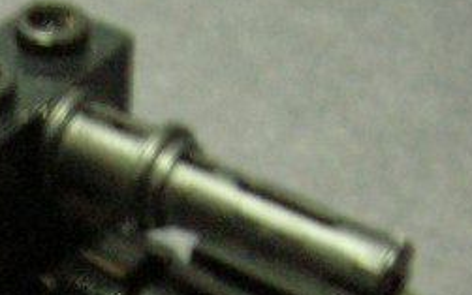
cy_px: 427
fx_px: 1891
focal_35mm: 147
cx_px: -135
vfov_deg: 8.7
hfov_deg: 13.7
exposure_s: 1.18
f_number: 2.9
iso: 200
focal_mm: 5.7
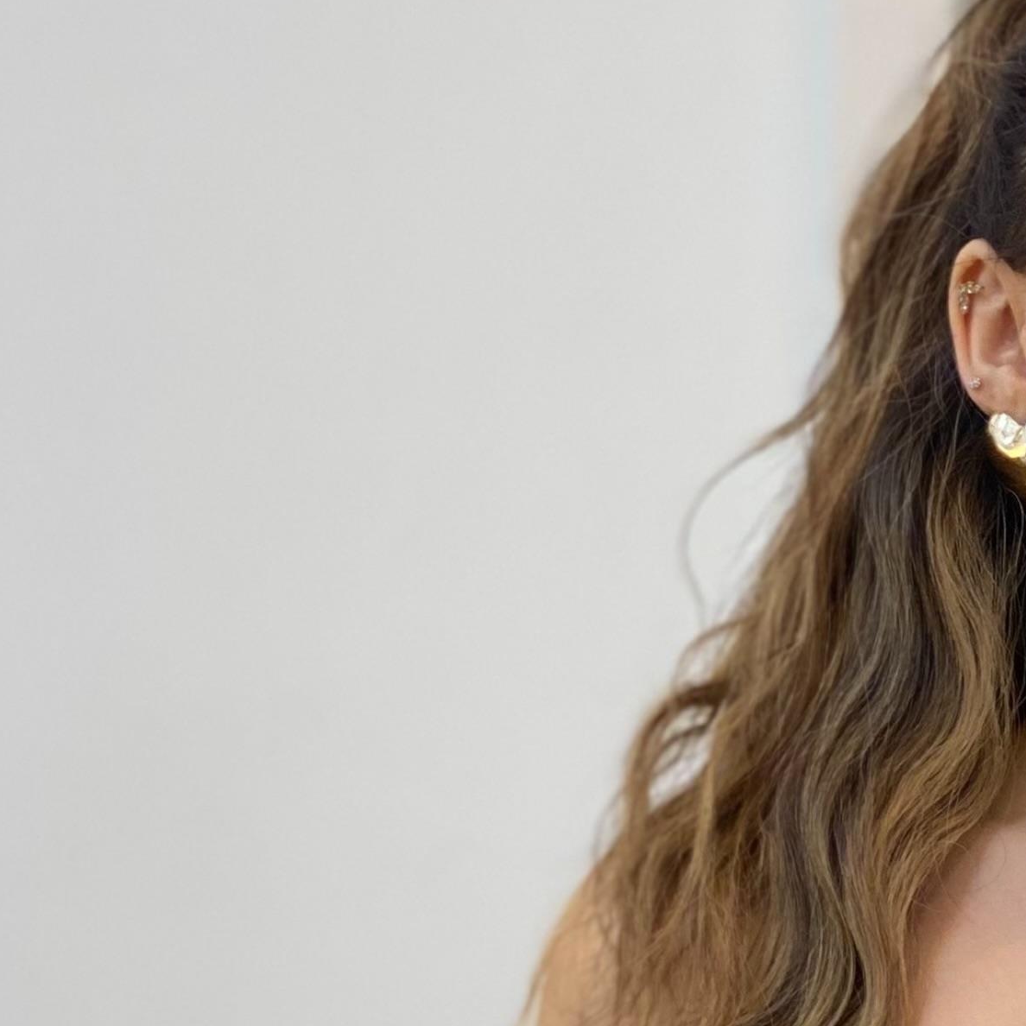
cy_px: 1027
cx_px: 1115
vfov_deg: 11.1
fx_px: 5231
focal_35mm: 156
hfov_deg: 11.1
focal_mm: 6
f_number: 2
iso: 80
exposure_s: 1/122
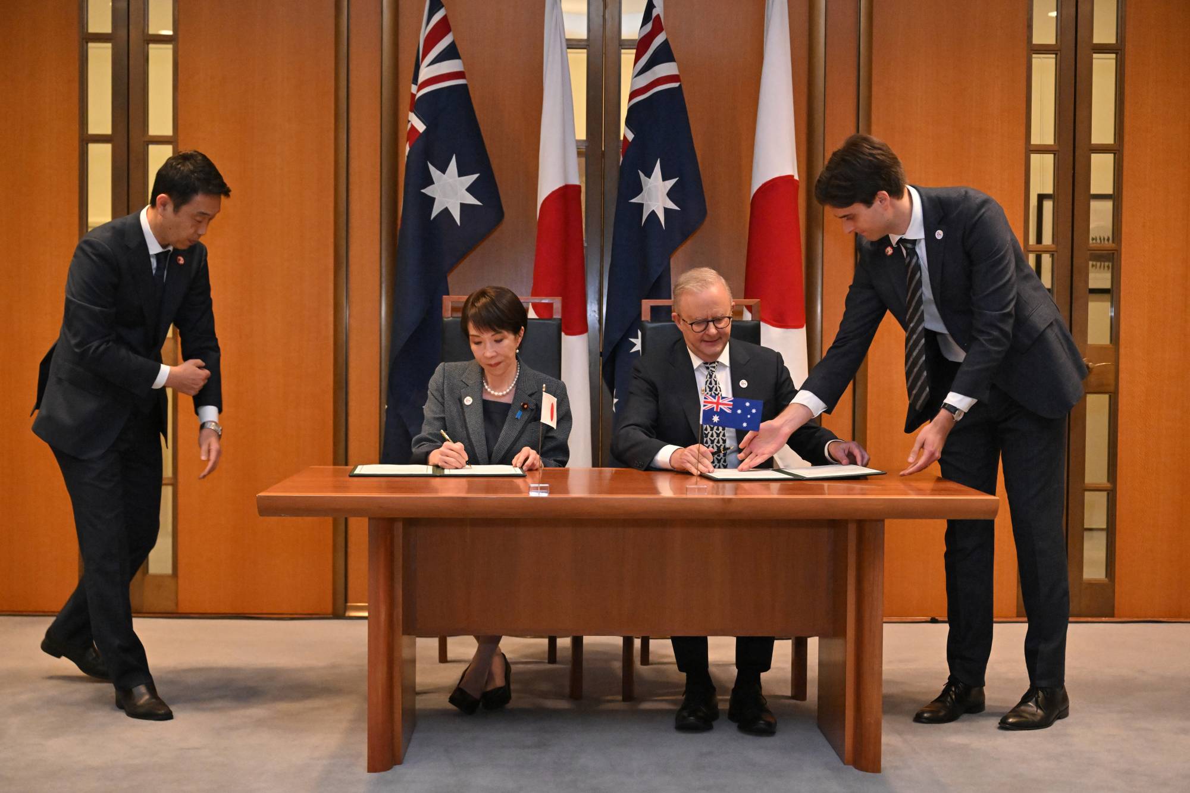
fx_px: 1553
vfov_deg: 28.6
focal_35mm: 47
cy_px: 396
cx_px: 595
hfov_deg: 41.9
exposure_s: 1/320
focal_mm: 47
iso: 6400
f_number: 4
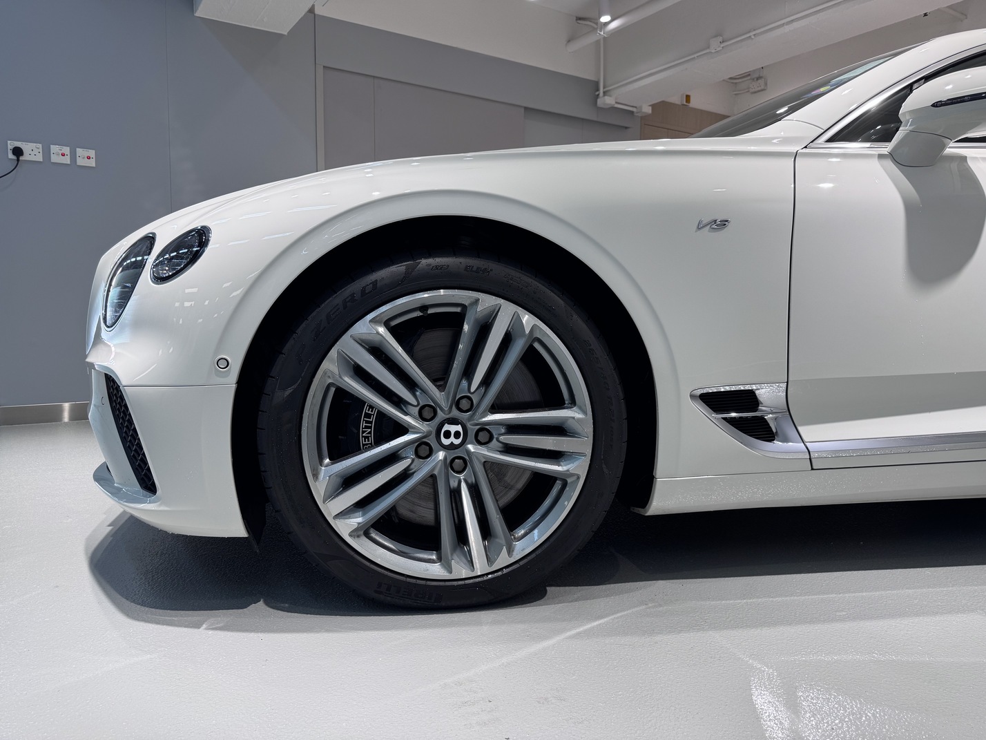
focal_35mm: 24
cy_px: 370
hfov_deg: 71.6
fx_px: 684
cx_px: 493
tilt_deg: -4.7
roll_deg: -0.2
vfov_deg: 56.8
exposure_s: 1/129
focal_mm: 6.76
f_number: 1.78
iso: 50
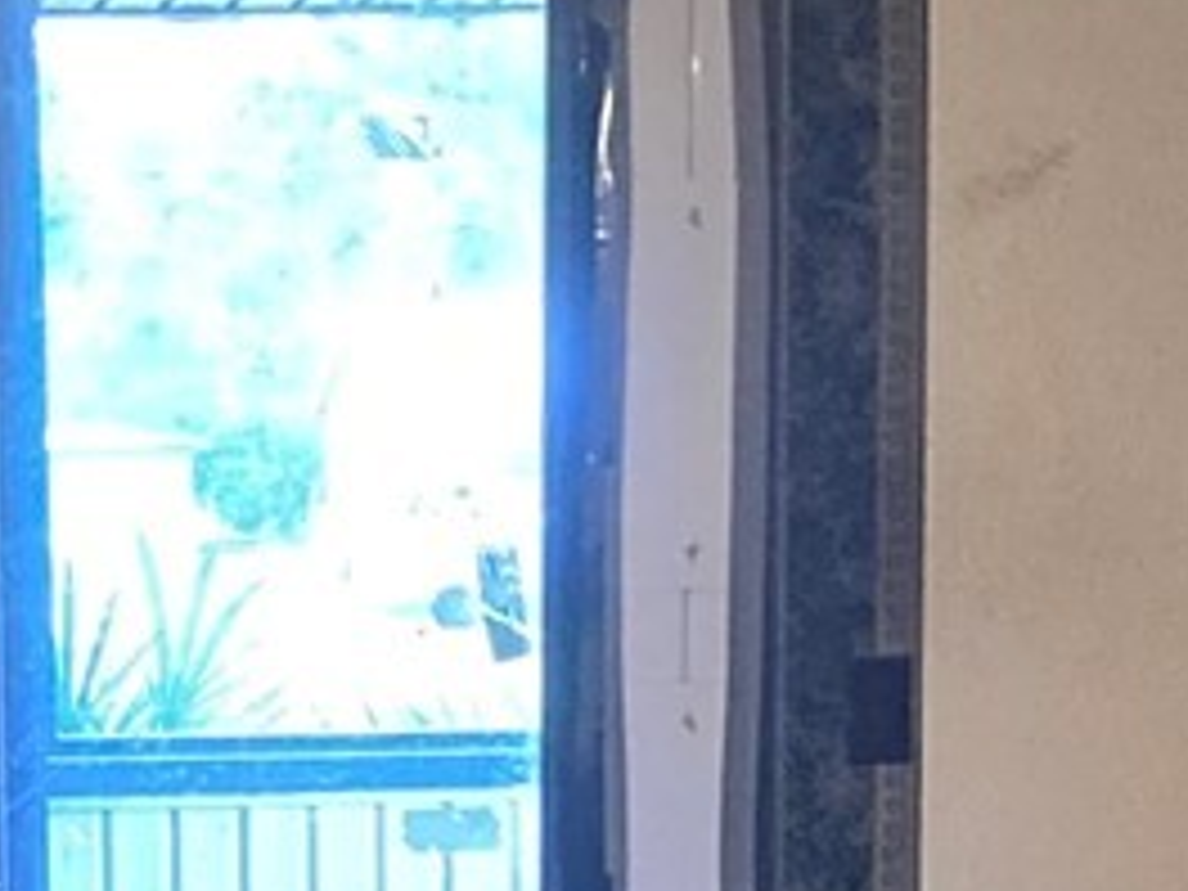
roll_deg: -0.2
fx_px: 5834
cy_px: 1062
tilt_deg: -6.9
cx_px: 207
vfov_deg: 8.6
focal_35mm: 170
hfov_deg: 11.6
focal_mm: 3.99
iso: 250
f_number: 1.8
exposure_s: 1/40
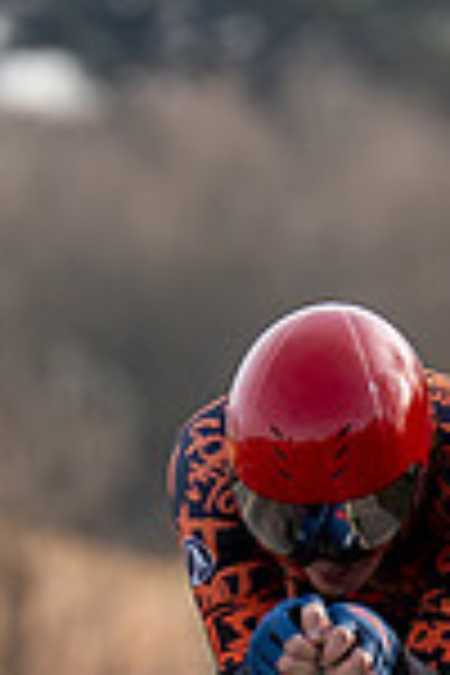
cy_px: 751
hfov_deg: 1.0
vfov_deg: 1.4
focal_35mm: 1436
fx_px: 26923
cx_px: 260
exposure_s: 1/800
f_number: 4
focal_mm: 200
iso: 160
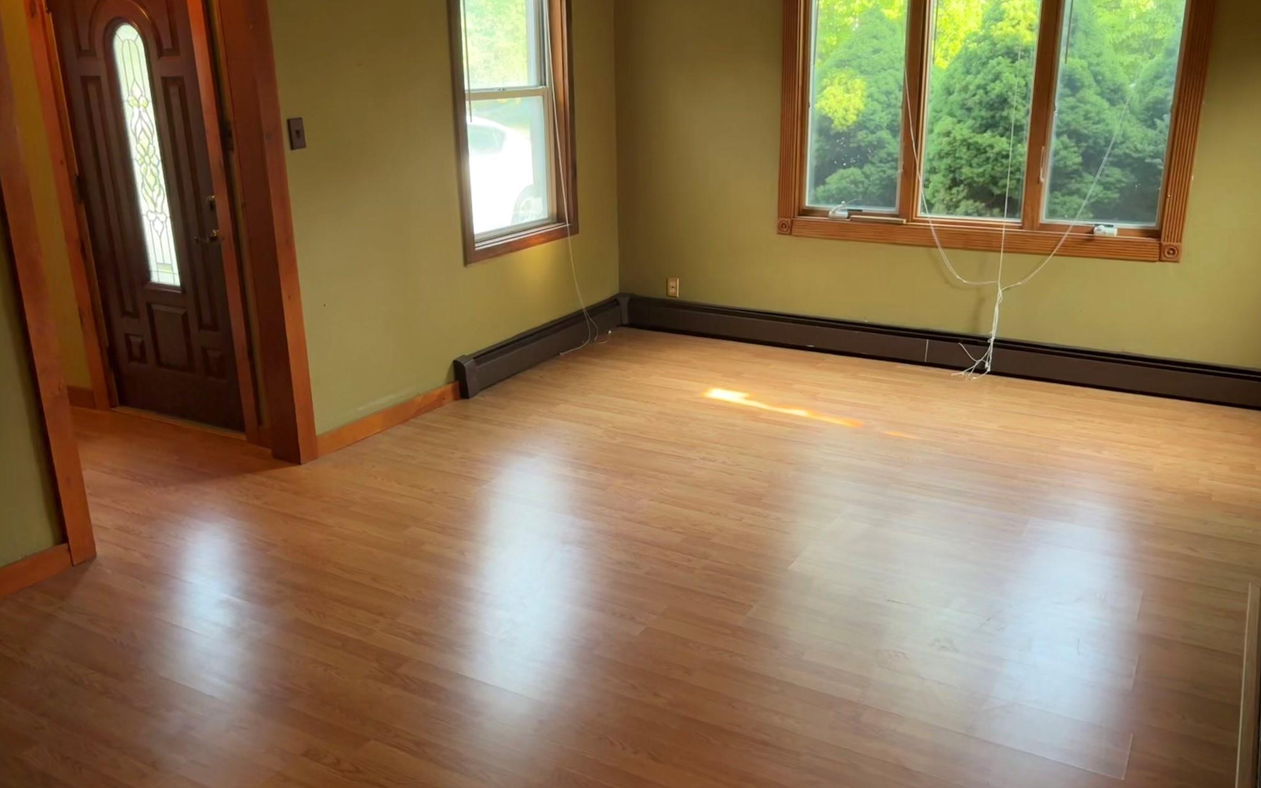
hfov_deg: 66.5
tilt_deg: -12.0
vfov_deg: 44.5
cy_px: 380
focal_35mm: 28
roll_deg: -0.6
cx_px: 638
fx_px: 962
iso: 250
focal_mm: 5.96
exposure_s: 1/120
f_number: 1.6
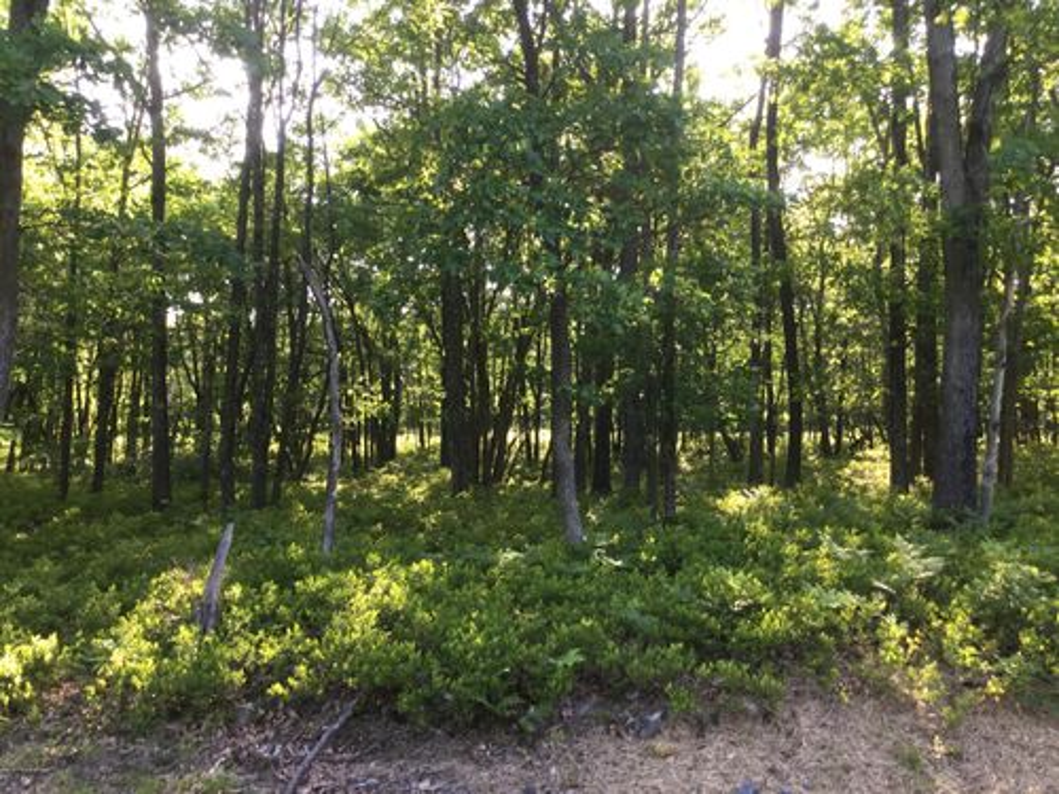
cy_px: 397
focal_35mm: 31
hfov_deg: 58.4
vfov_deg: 45.4
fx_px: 948
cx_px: 530
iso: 25
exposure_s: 1/60
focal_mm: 3.3
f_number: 2.4
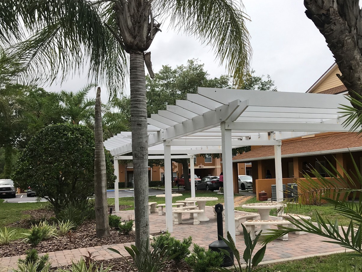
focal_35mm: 37
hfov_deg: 49.8
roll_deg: +2.0
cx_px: 217
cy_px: 158
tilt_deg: +2.0
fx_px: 387
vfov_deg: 38.6
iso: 20
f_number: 1.8
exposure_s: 1/2398
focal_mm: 3.99
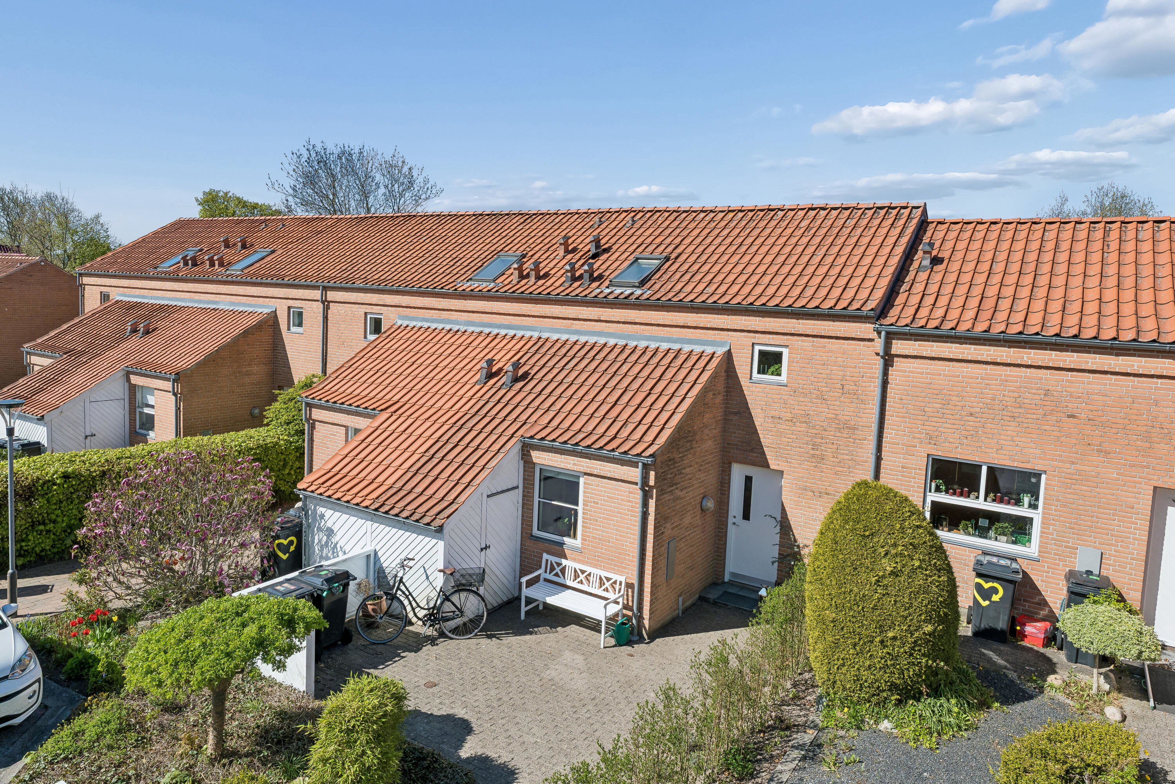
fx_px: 751
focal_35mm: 23
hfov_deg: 76.1
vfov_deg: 55.1
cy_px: 392
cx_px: 588
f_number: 10
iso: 400
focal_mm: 23
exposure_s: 1/800
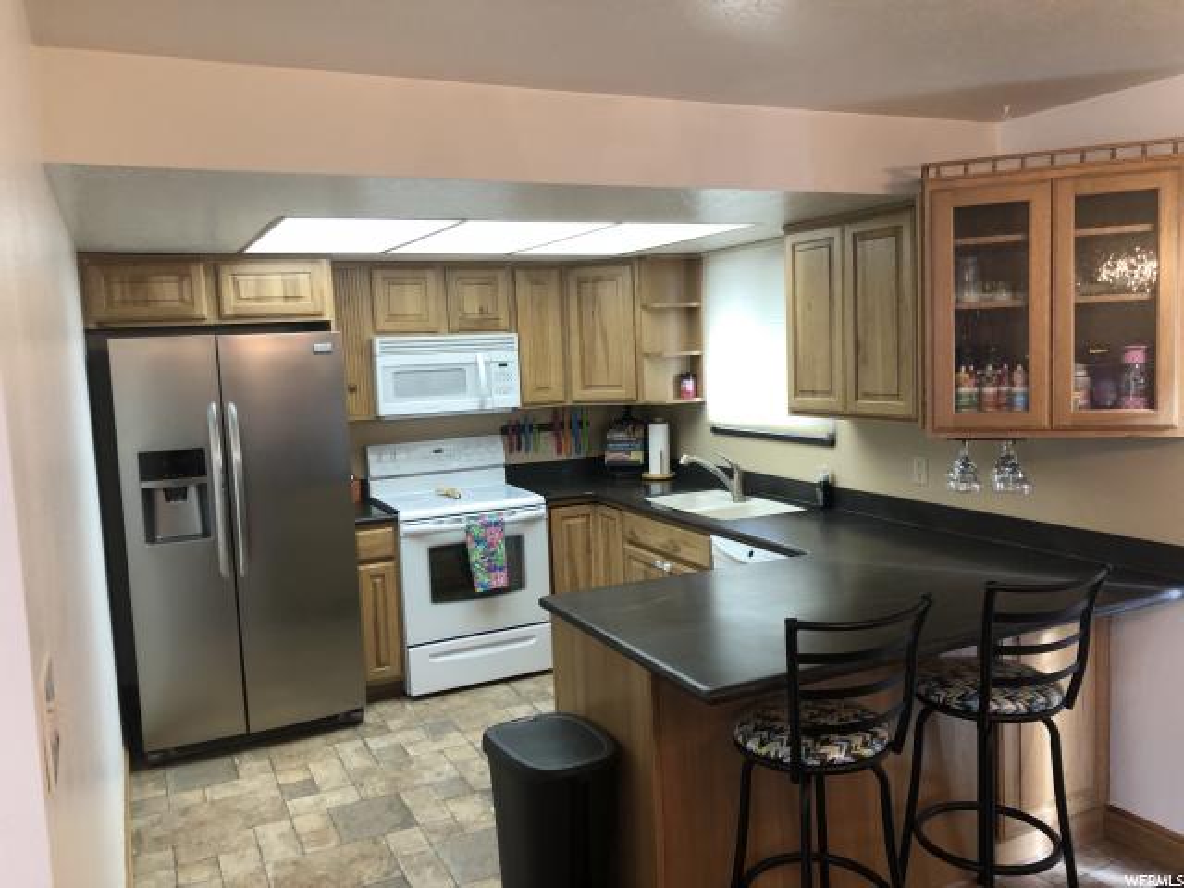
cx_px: 592
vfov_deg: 49.7
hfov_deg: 63.4
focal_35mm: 28
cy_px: 444
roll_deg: +2.5
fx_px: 958
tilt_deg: -6.6
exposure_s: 1/24
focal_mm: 4
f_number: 1.8
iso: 40
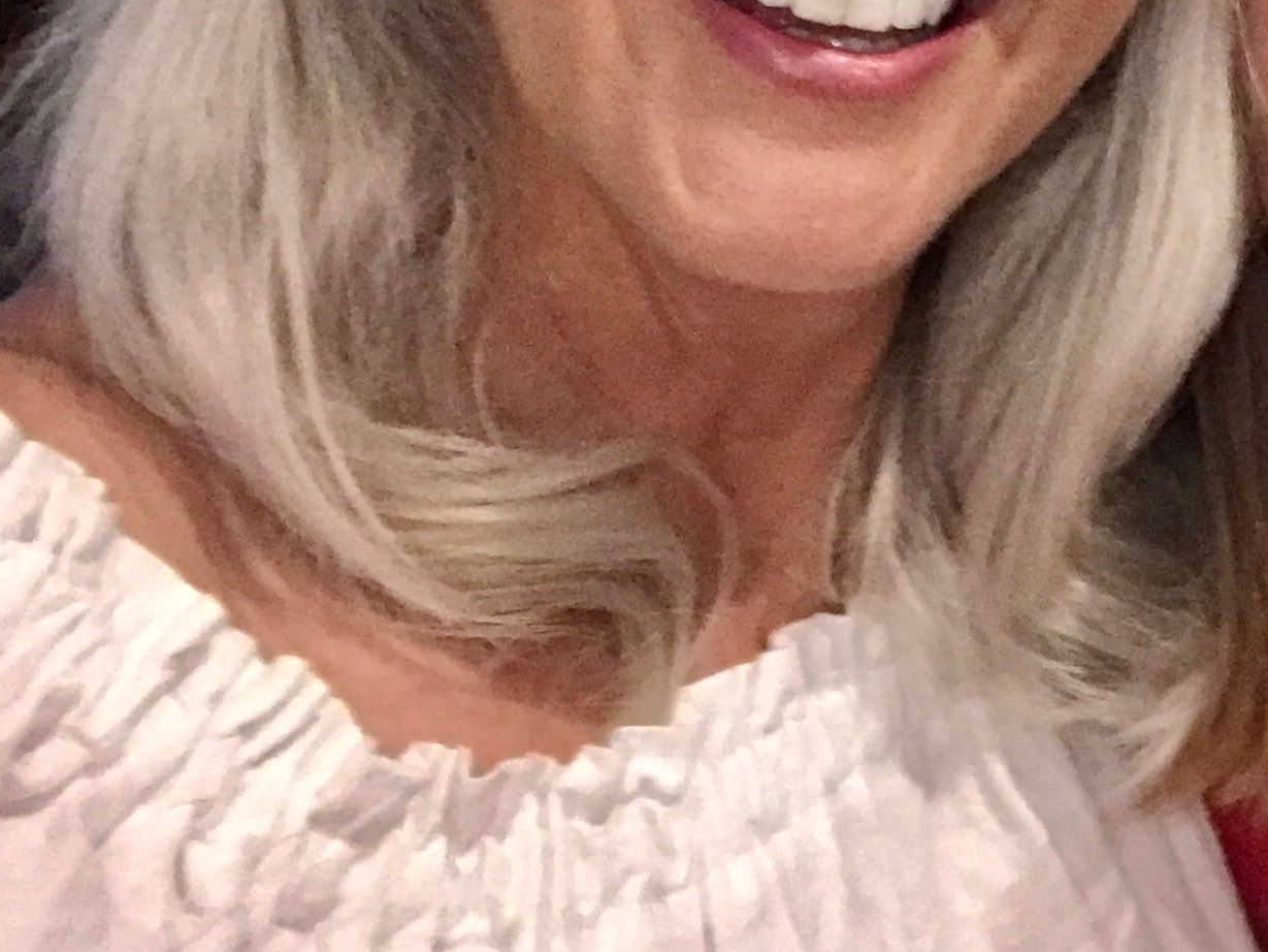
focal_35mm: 64
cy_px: 57
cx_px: 1177
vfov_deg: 22.3
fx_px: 2345
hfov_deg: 28.9
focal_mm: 2.87
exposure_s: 1/20
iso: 250
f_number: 2.2
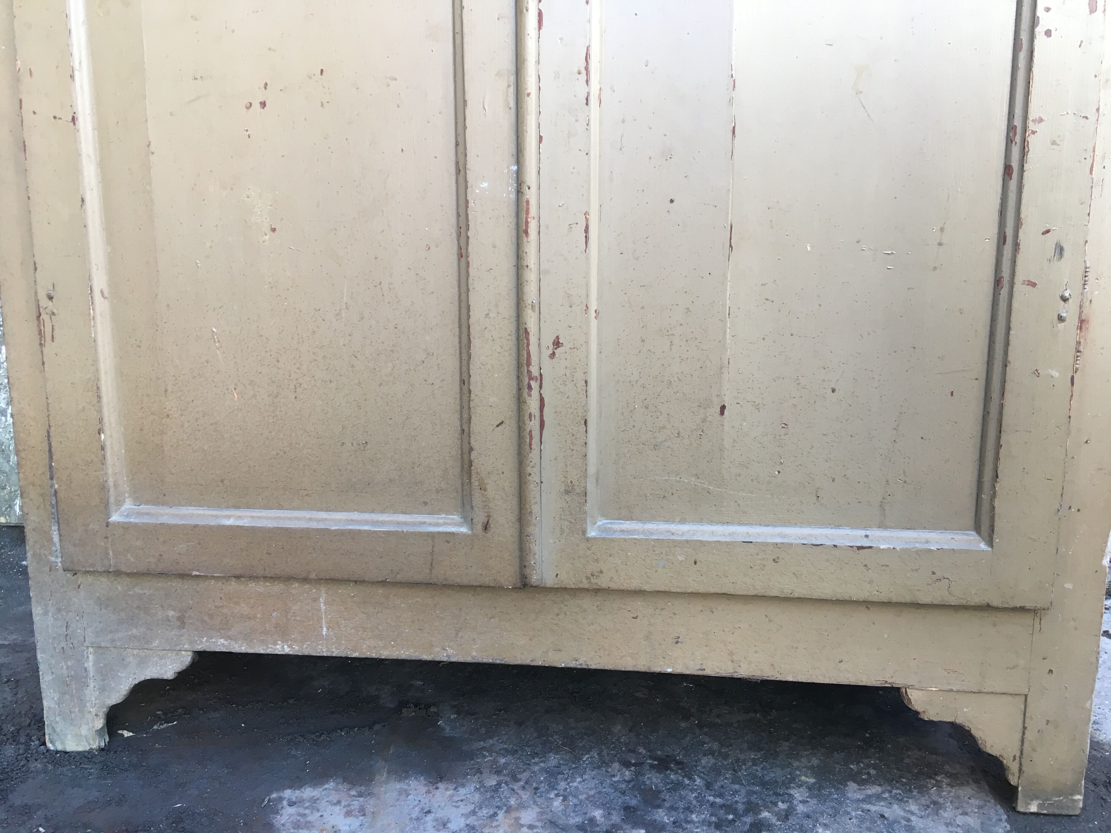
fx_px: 931
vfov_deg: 48.2
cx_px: 556
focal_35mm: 29
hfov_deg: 61.7
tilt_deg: -6.2
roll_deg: +0.1
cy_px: 416
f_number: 2.2
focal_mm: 4.15
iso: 25
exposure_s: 1/33
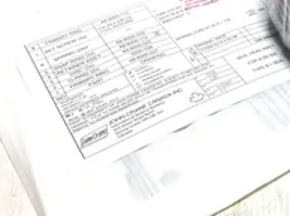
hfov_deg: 29.1
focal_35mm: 64
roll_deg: -2.8
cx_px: 262
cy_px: 6
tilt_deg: -37.3
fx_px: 536
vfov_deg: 22.1
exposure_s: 1/120
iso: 32
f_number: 2.4
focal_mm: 3.3
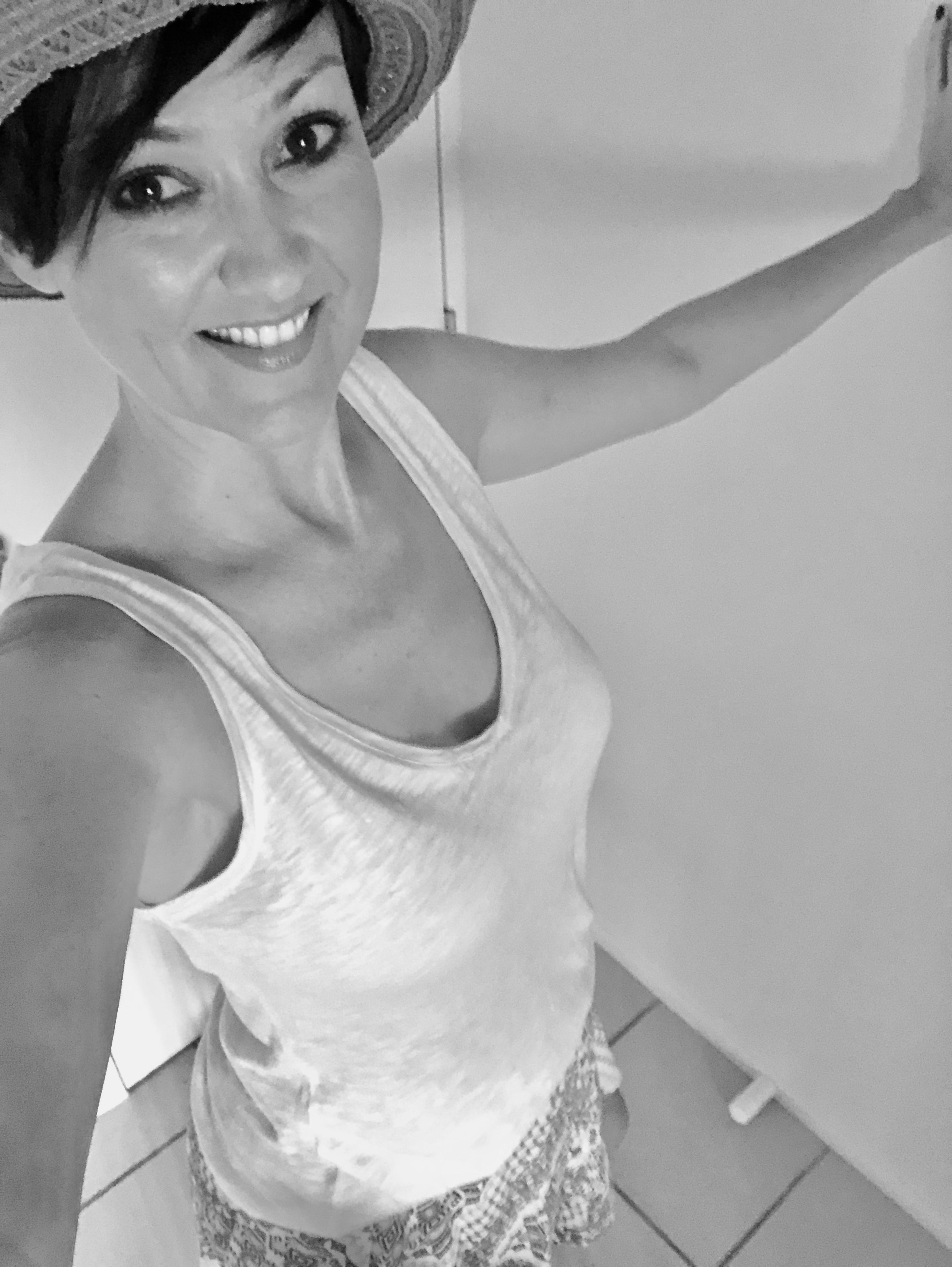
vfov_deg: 56.8
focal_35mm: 32
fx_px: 1172
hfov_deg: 44.2
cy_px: 634
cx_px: 476
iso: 800
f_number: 2.2
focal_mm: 2.87
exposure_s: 1/15
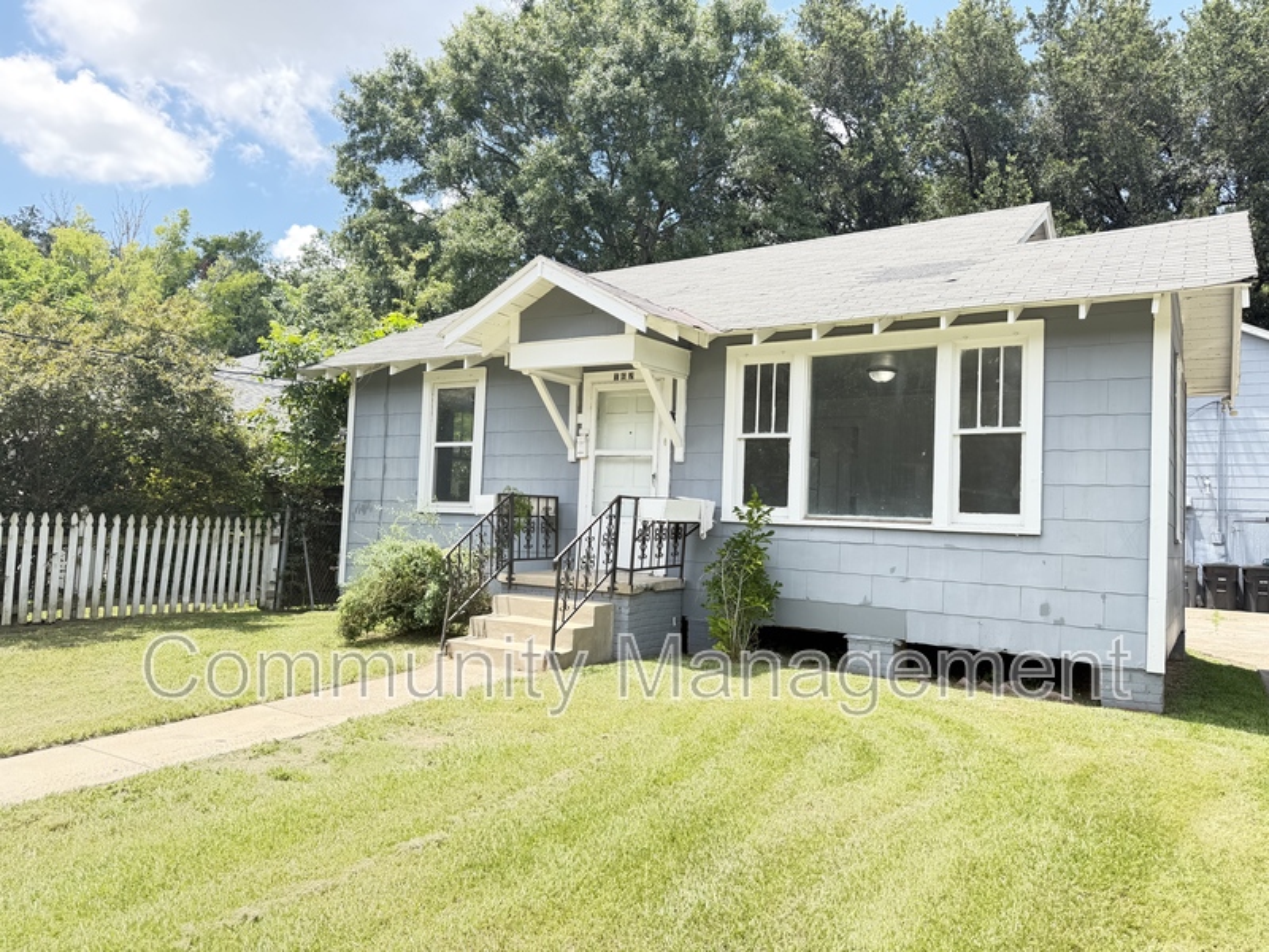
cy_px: 476
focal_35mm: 24
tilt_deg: +2.5
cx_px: 634
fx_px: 880
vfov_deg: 56.8
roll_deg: -2.2
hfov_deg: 71.6
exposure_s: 1/649
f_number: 1.78
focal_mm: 6.76
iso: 80
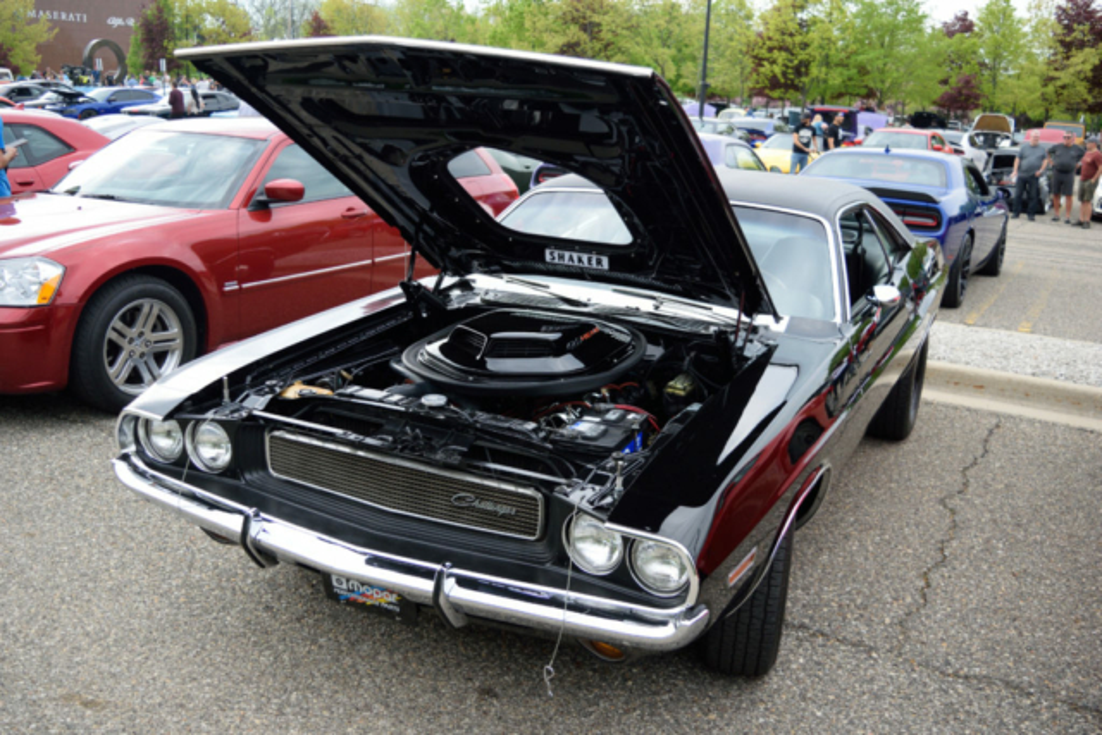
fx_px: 1056
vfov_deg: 38.4
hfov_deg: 55.1
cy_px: 368
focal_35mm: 34
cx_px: 551
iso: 400
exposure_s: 1/1250
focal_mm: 23
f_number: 4.5
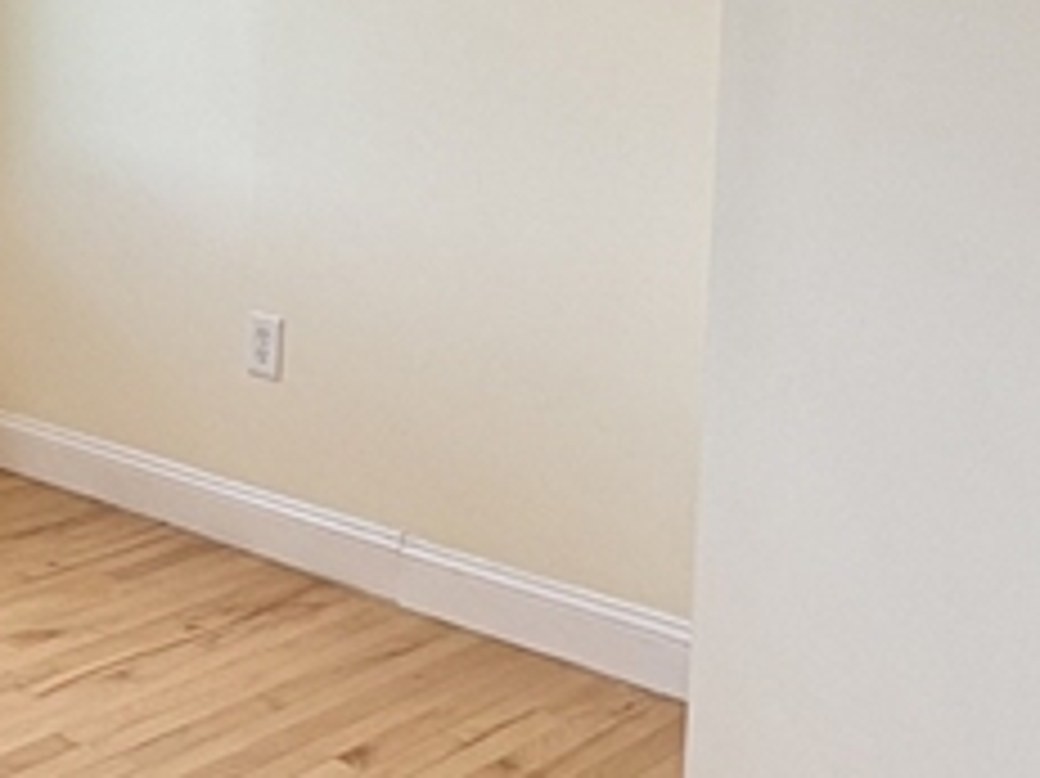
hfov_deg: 29.5
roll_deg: -0.5
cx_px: 41
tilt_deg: -3.4
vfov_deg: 23.0
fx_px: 1862
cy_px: 67
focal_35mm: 62
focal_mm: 2.22
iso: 80
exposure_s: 1/236
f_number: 2.2
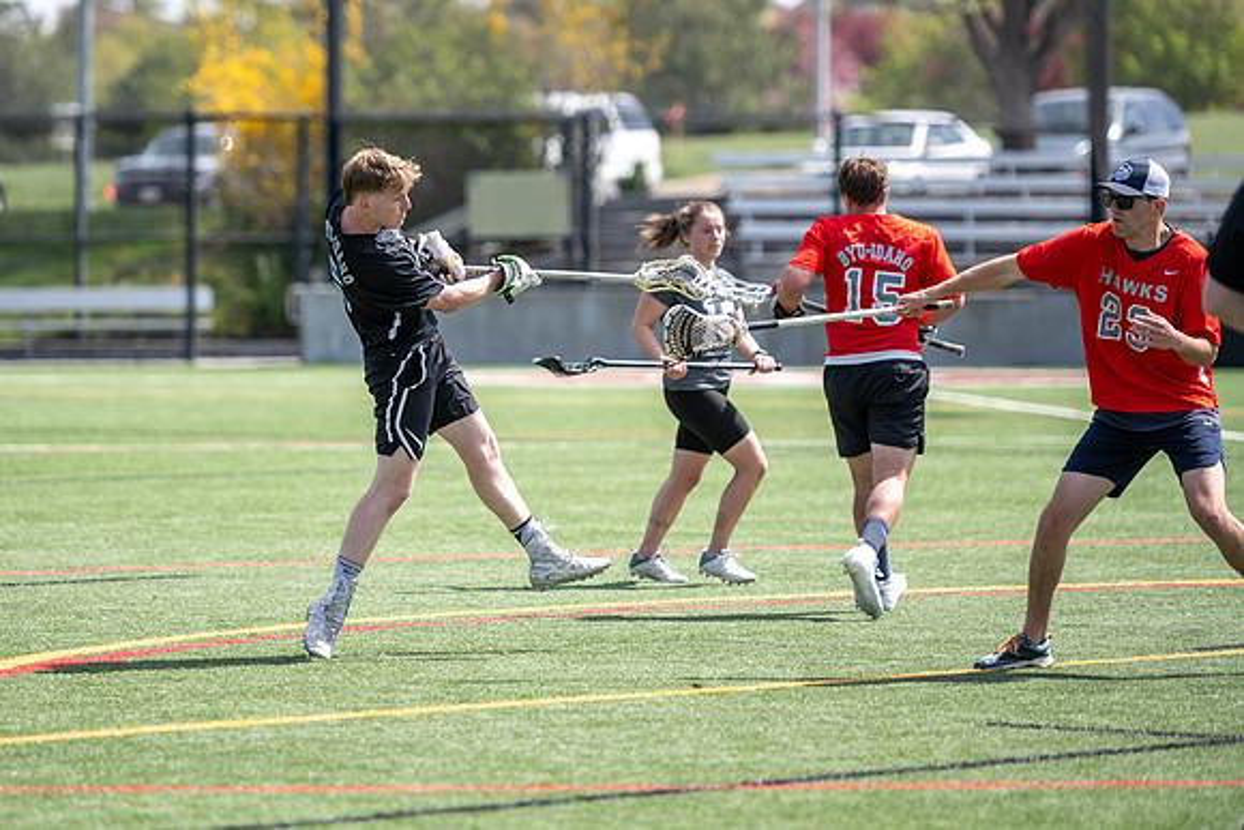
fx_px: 7279
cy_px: 375
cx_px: 518
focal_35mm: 211
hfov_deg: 9.8
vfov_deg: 6.5
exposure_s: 1/2000
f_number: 2.8
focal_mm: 180
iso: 100
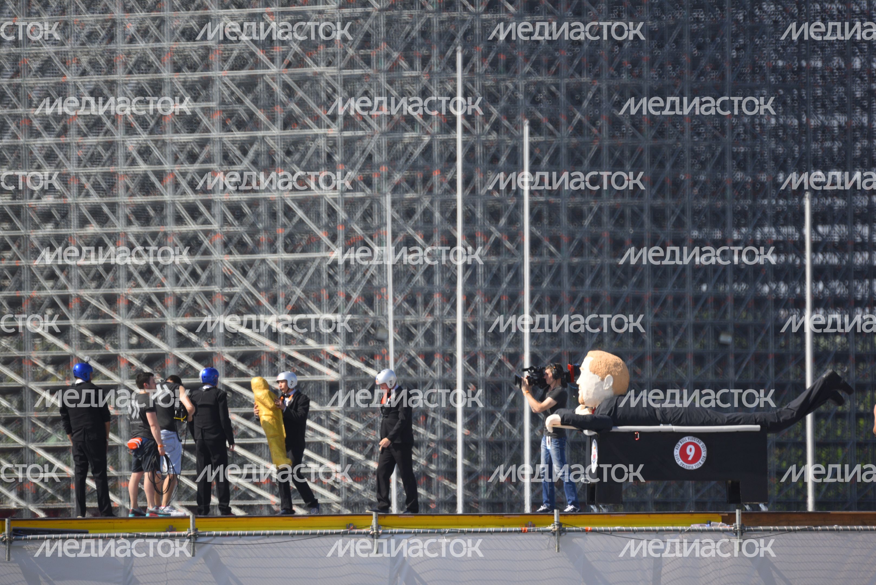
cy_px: 292
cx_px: 438
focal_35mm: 500
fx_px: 12170
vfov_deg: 2.8
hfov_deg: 4.1
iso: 400
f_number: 8
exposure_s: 1/640
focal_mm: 500
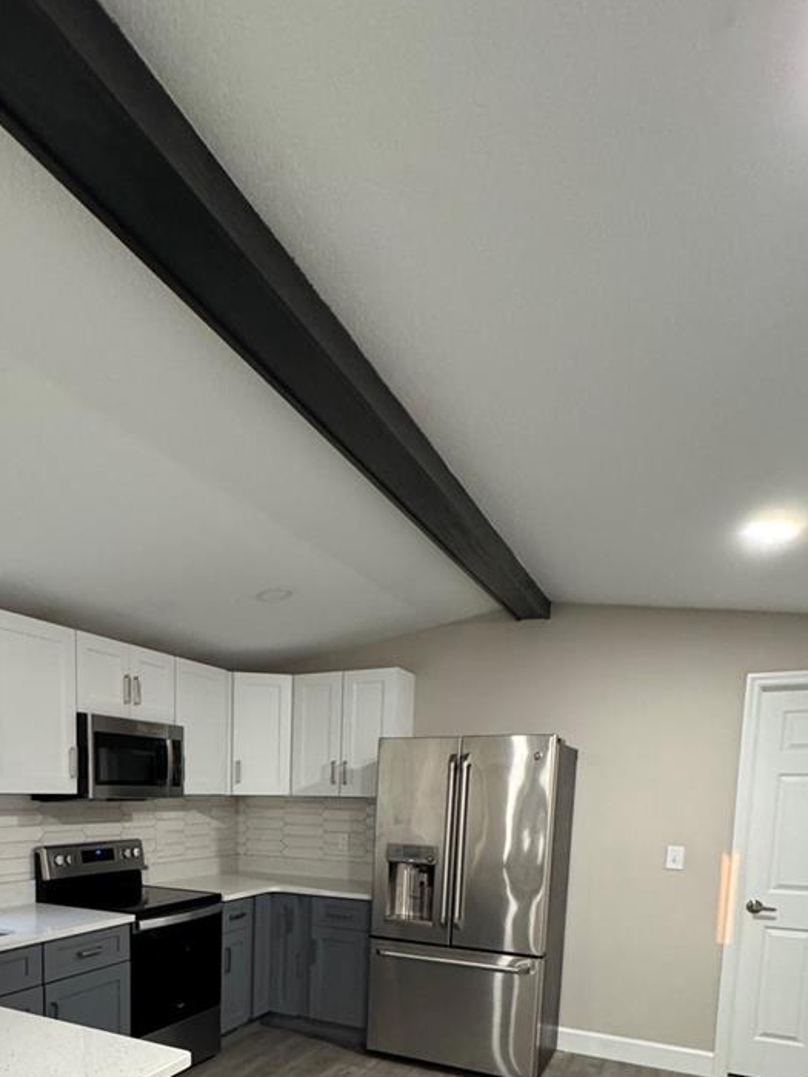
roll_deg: -0.3
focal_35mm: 24
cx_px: 246
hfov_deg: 55.2
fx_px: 747
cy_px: 877
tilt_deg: -6.4
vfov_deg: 64.6
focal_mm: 2.22
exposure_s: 1/60
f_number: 2.2
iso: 400
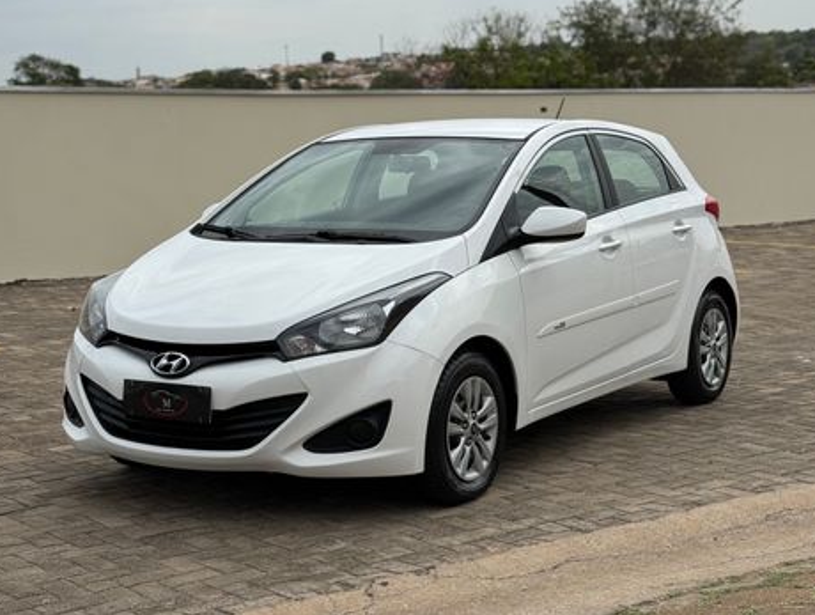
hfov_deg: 38.8
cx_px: 406
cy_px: 308
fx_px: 1156
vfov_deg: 29.8
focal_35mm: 49
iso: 64
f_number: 1.78
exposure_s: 1/8772
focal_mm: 6.76
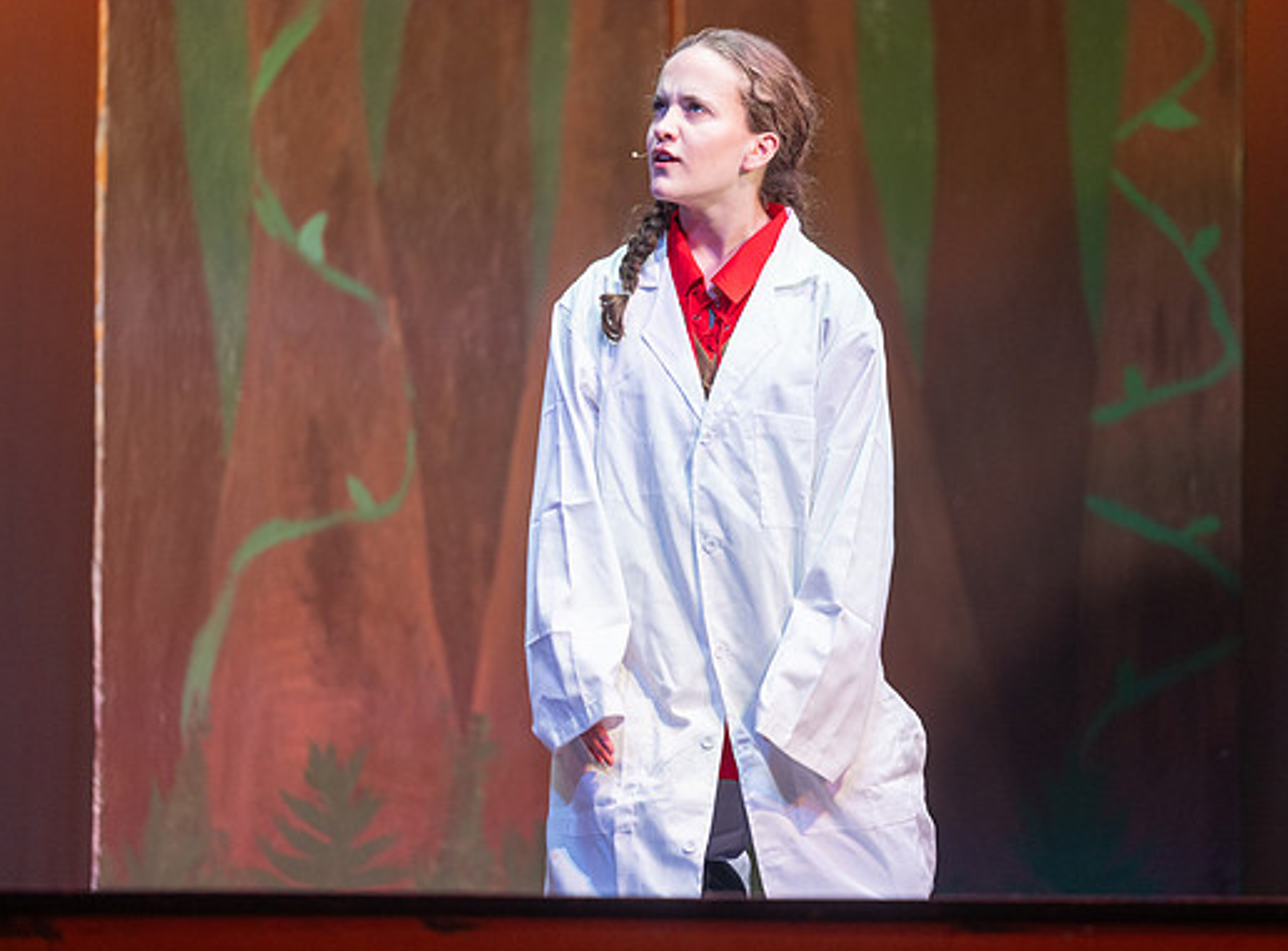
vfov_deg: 5.4
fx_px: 10064
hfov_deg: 7.3
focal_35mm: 272
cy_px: 409
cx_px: 677
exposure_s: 1/400
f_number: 2.8
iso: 560
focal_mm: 200
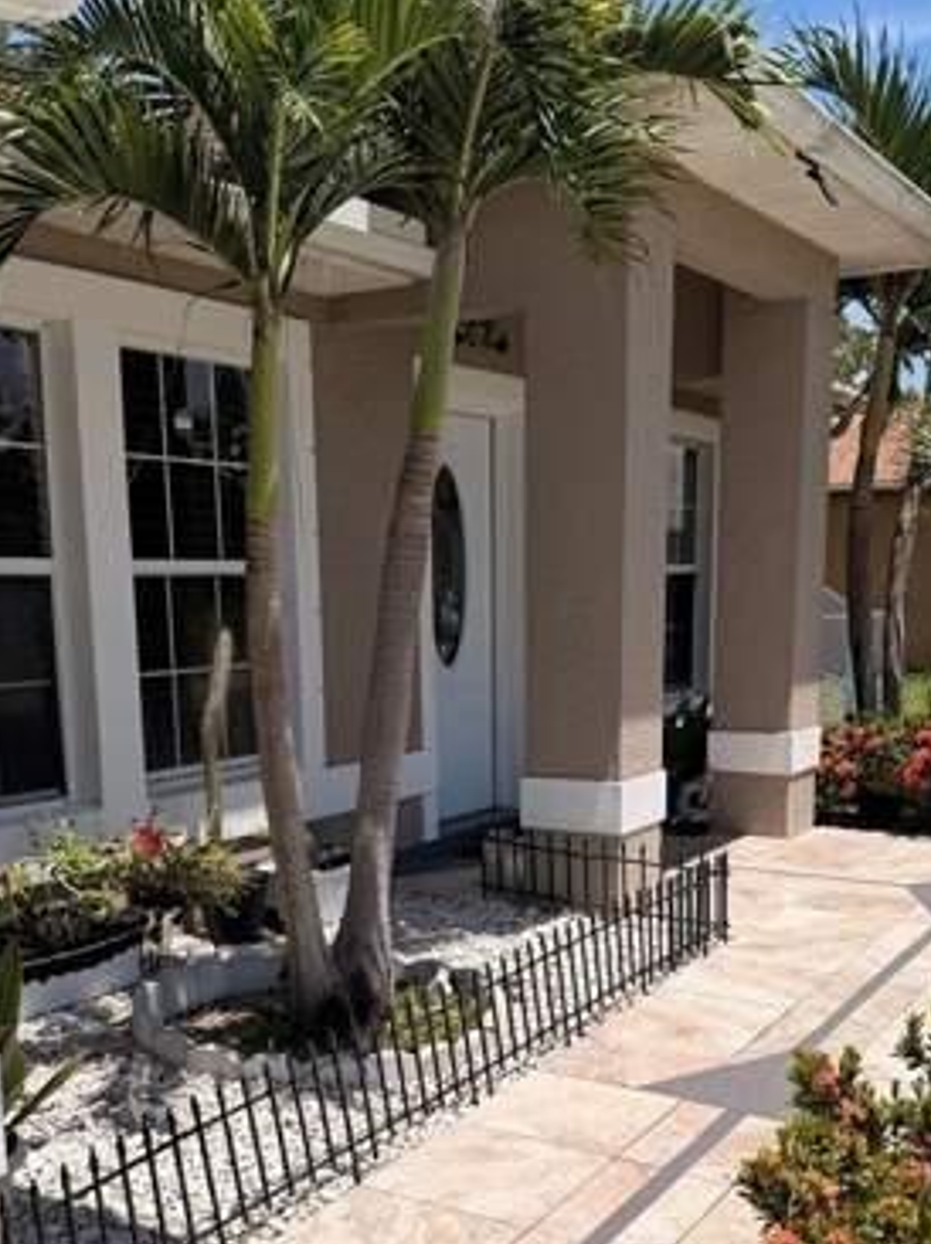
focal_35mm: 42
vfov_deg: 43.9
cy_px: 863
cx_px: 459
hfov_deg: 34.3
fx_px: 1508
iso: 80
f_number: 1.78
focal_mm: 6.76
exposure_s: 1/7353
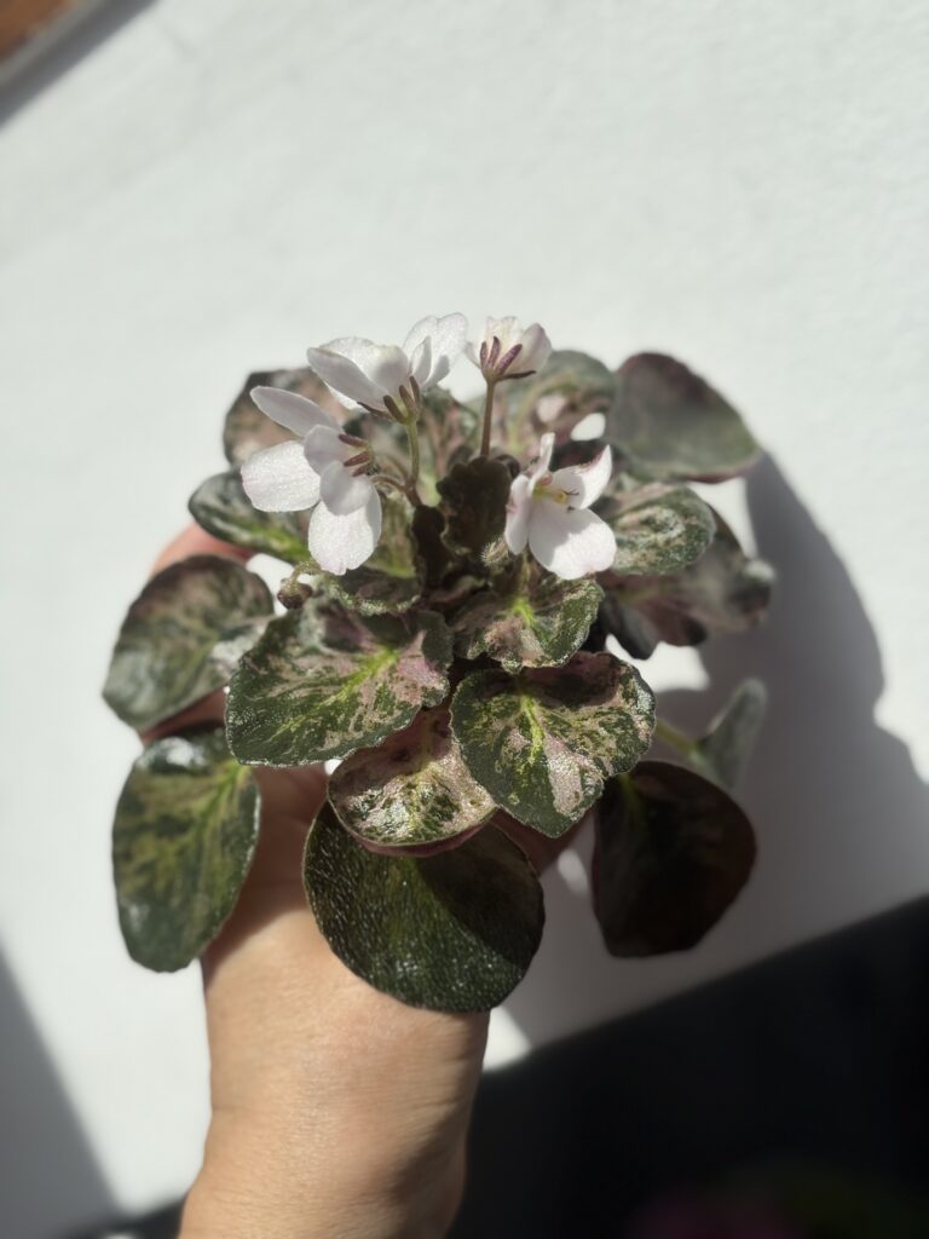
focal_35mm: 52
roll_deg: -0.8
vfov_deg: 36.8
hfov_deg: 28.0
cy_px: 620
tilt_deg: -16.4
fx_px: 1861
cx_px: 464
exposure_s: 1/4630
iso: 32
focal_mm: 5.96
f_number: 1.6
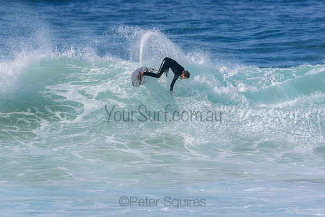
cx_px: 162
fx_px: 6772
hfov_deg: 2.7
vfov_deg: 1.8
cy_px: 108
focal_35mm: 750
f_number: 5.6
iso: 220
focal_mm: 500
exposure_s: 1/2000
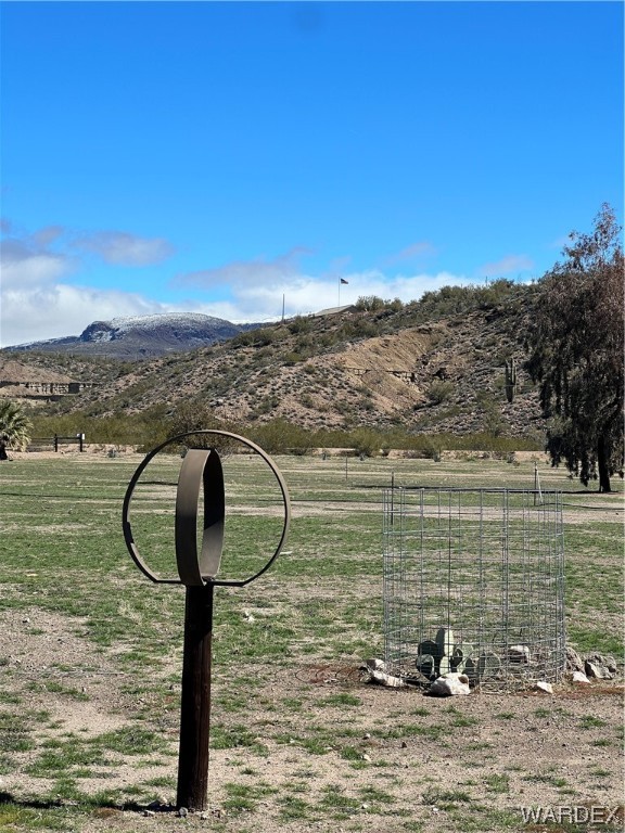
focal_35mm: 77
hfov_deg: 19.1
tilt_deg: +1.4
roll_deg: -1.1
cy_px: 416
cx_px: 312
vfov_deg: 25.3
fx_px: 1854
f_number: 2.8
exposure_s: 1/1119
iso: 32
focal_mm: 9
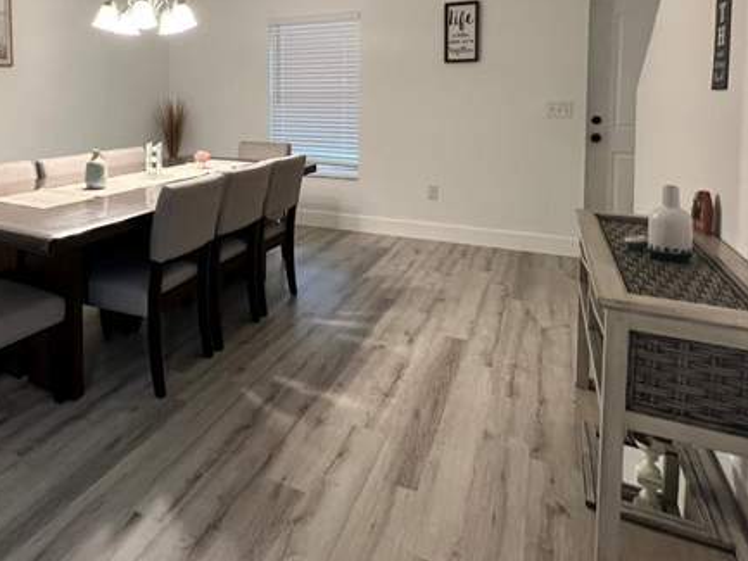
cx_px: 238
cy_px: 126
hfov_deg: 69.2
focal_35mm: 24
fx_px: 519
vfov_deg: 53.7
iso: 200
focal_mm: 1.57
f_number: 1.8
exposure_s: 1/60
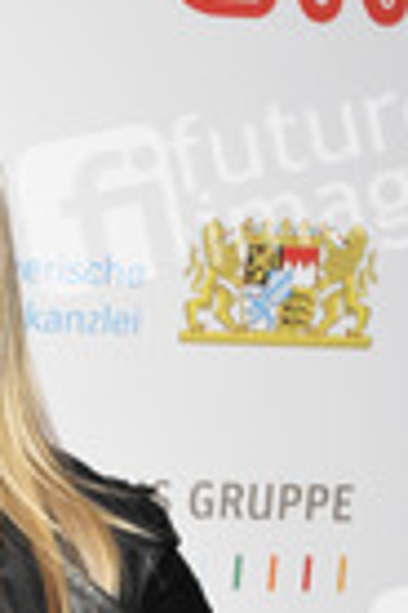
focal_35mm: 203
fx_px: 3451
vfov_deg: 9.9
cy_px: 857
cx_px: -157
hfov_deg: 6.7
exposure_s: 1/250
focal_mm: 70
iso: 800
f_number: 6.3
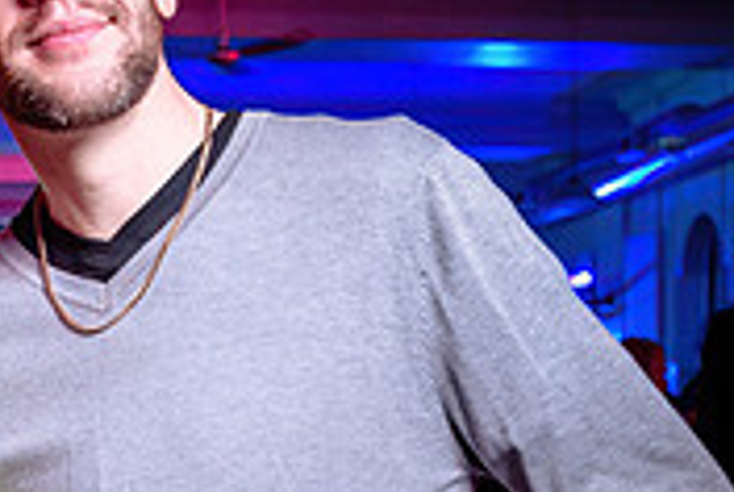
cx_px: 288
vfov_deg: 16.1
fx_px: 1695
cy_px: 523
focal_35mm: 83
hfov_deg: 24.4
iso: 800
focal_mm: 24
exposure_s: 1/60
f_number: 3.5
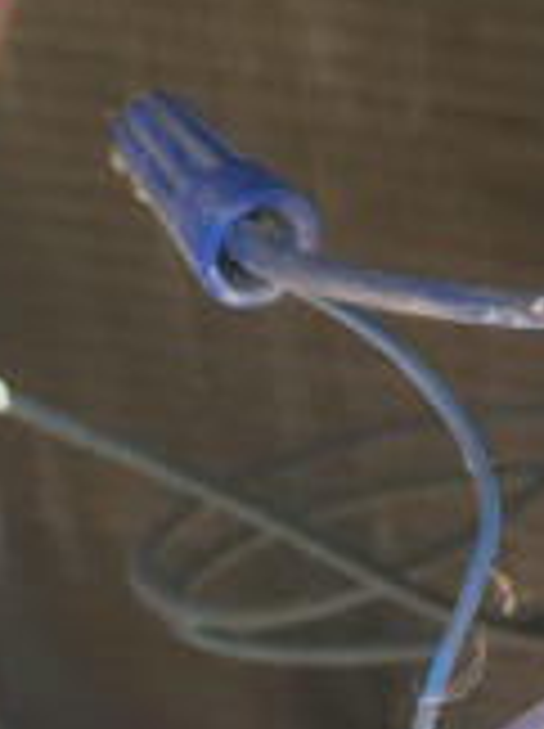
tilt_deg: -50.6
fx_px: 3214
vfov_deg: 12.5
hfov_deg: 9.4
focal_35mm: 153
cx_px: 814
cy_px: 992
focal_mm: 4.15
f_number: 2.2
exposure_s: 1/120
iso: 40
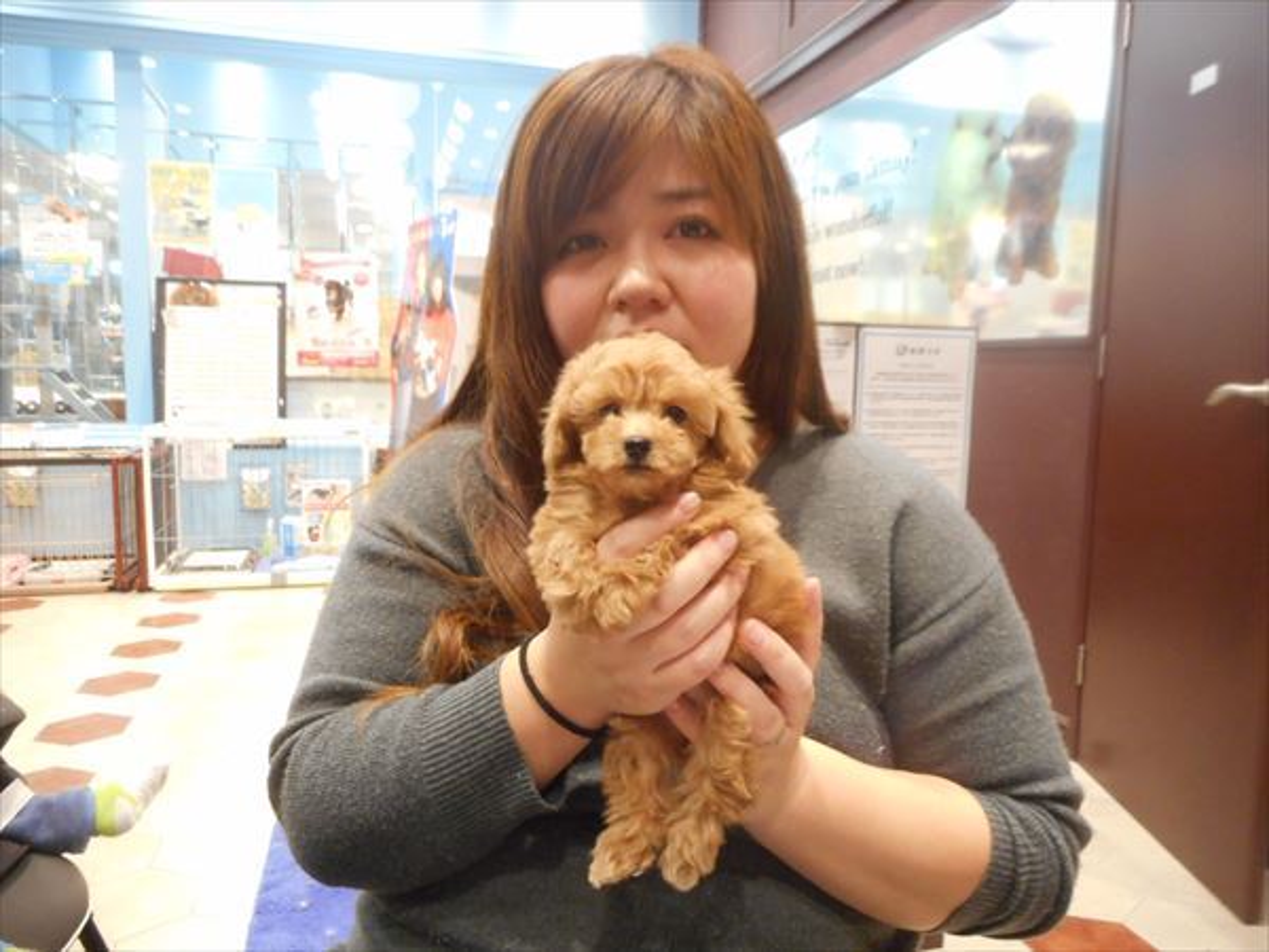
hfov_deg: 69.4
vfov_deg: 54.9
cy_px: 476
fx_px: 916
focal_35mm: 25
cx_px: 634
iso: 400
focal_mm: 4.5
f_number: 3.7
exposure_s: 1/15
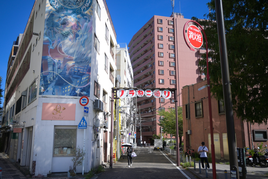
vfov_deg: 43.6
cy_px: 90
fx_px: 223
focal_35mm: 30
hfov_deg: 61.9
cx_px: 134
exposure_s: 1/1000
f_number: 3.8
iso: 100
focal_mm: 20
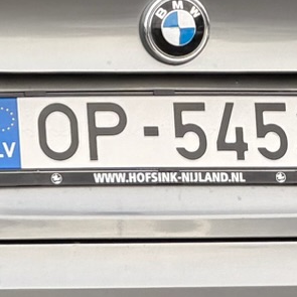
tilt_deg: -5.1
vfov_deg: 2.9
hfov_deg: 2.8
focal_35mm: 613
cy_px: 253
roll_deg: -0.7
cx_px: -242
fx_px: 5950
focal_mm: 16.89
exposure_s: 1/121
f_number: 2.8
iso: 50
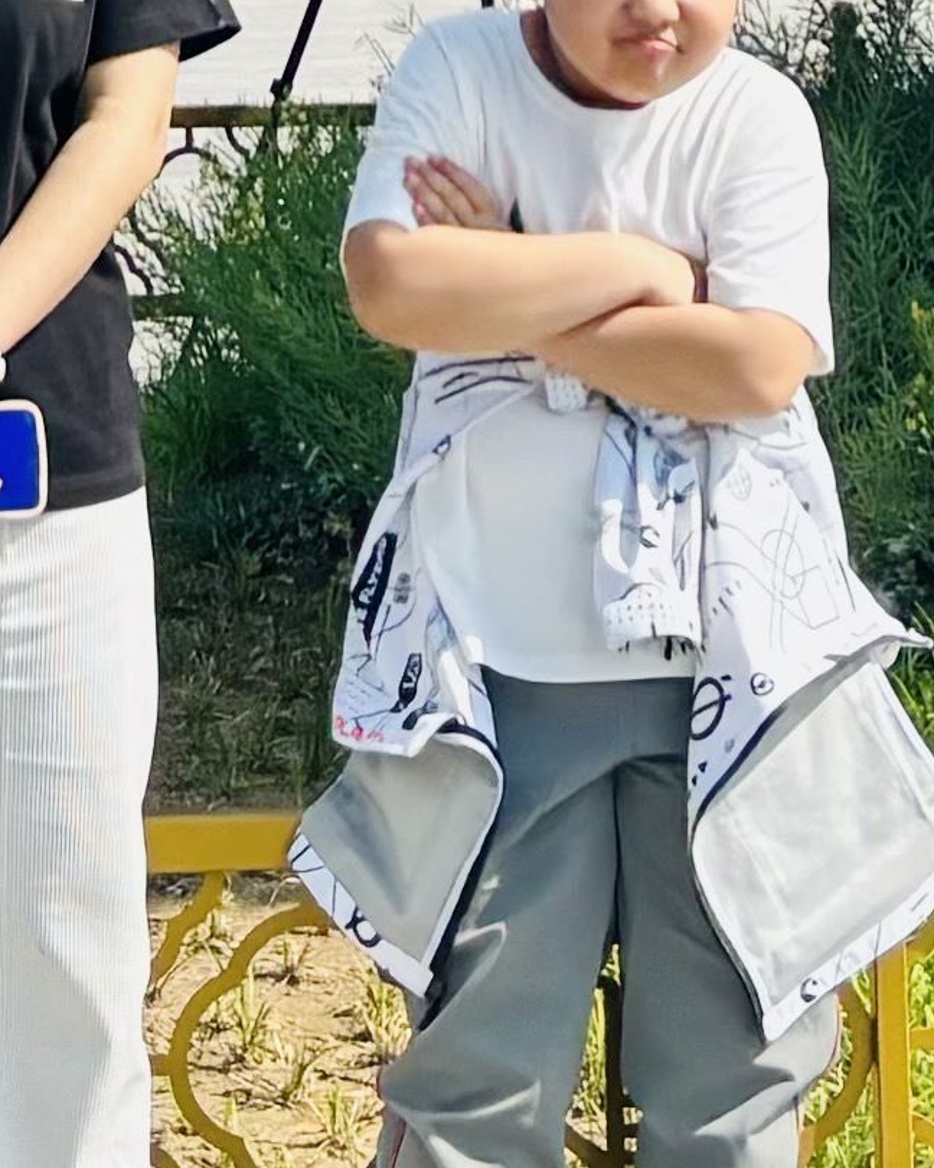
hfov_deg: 8.6
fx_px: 6185
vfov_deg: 9.6
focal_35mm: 179
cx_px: 46
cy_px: -1578
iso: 50
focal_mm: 5.96
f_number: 1.6
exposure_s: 1/2242
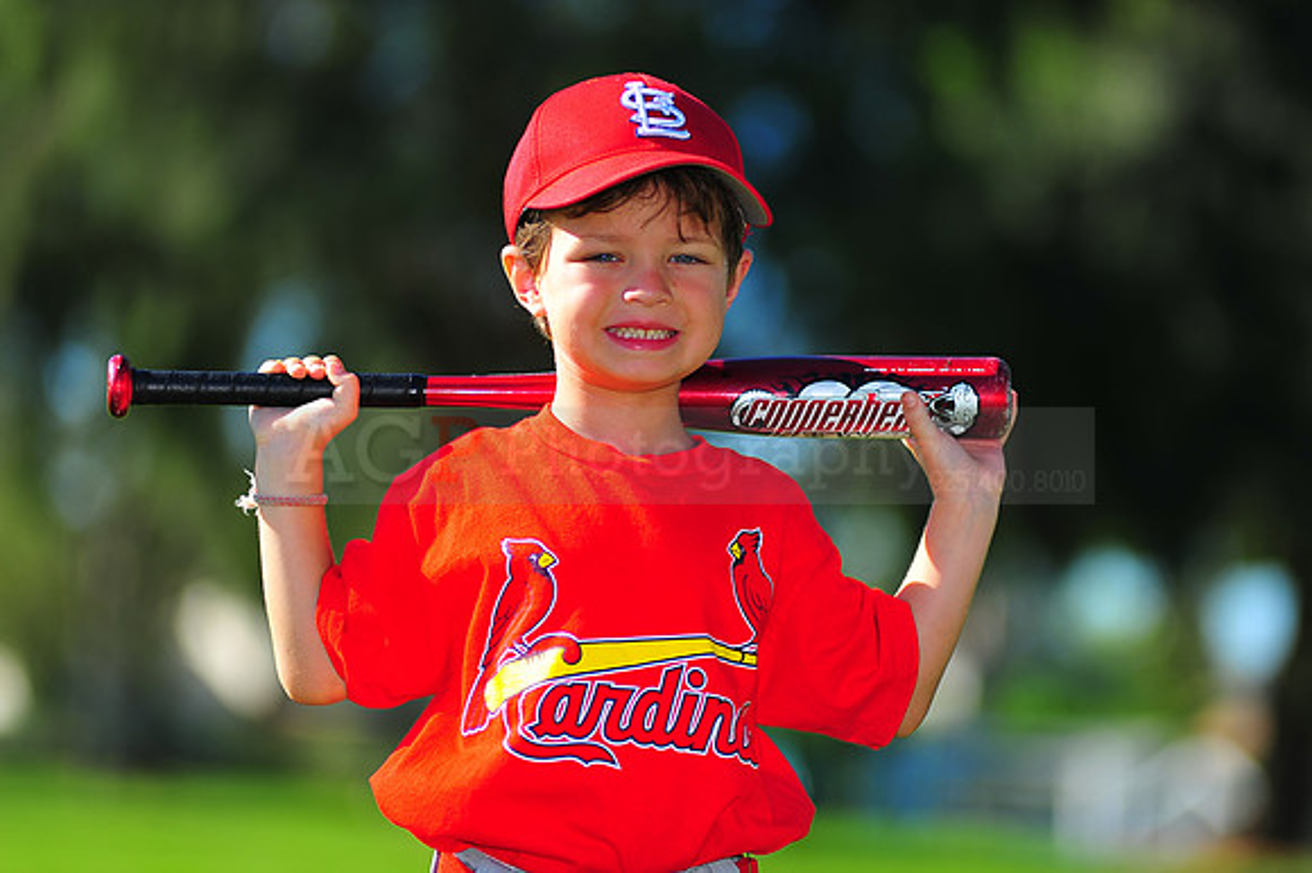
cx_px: 656
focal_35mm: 180
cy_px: 436
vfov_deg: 7.6
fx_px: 6556
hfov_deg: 11.4
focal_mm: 180
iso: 200
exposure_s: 1/1600
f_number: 3.5
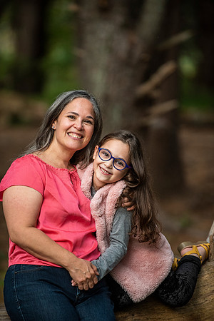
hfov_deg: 6.9
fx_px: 1783
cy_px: 160
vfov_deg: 10.3
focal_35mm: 200
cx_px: 107
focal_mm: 200
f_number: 3.2
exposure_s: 1/400
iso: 1250
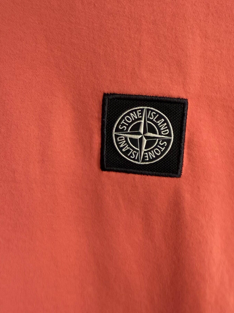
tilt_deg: -12.7
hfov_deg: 41.8
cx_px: 123
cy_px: 119
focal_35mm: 34
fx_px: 306
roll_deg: +2.2
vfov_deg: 53.4
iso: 250
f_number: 2.2
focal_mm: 2.22
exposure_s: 1/121
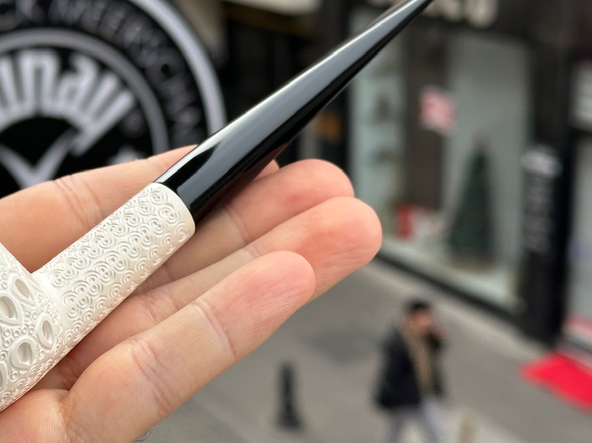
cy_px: 198
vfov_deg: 19.6
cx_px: 143
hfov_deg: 25.7
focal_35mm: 75
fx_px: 1282
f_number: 1.78
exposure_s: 1/532
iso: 64
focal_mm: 6.86
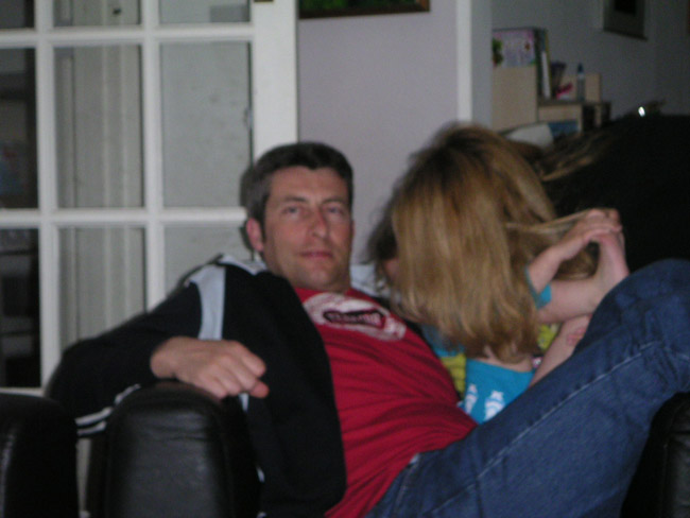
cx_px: 345
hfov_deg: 20.2
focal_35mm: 97
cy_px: 259
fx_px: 1934
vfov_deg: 15.3
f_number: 3.5
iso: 160
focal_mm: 15
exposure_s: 1/90
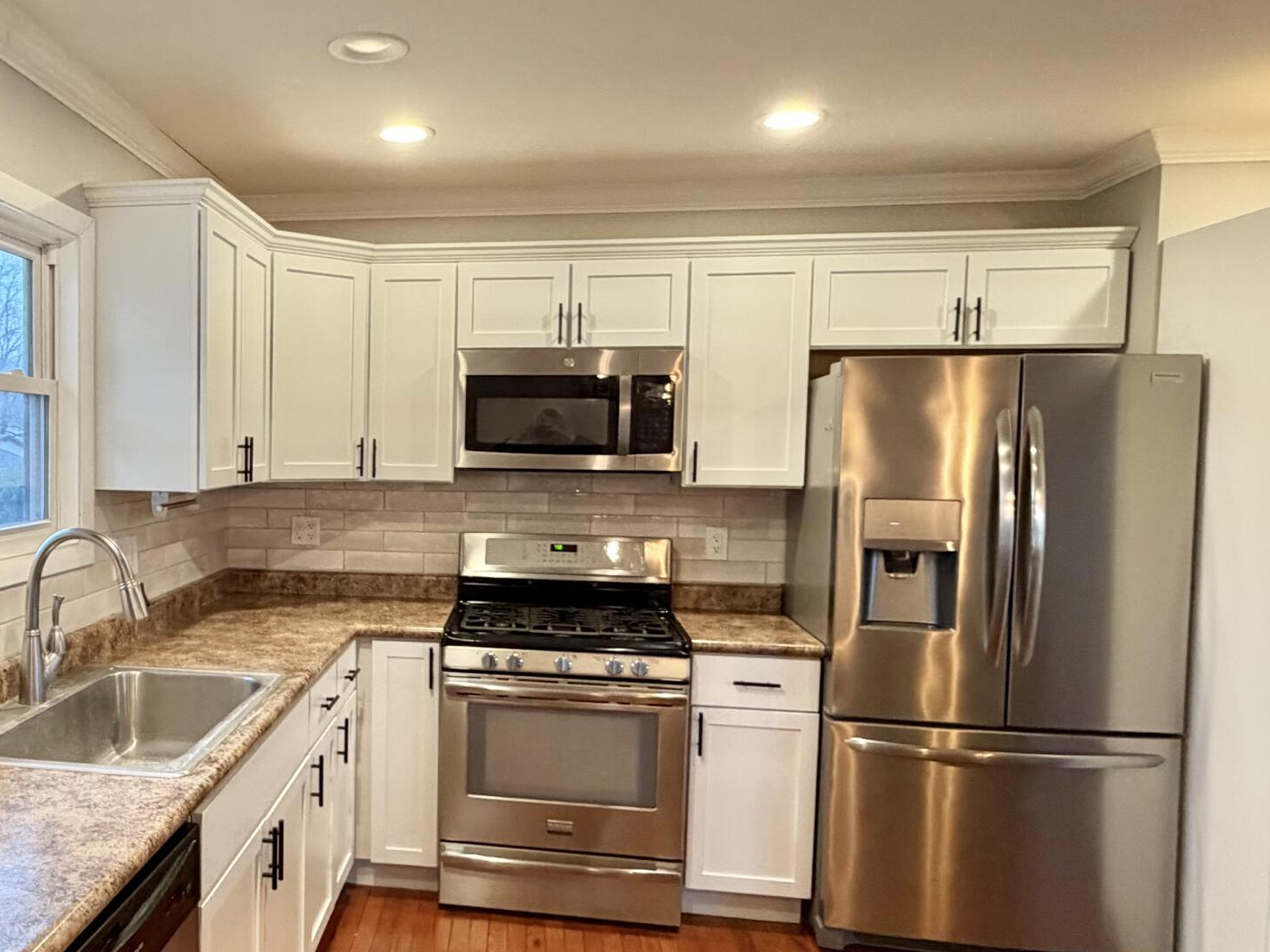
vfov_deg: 48.2
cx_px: 338
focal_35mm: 29
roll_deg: -0.5
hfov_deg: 58.8
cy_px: 514
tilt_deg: -4.2
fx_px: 1064
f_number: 2.2
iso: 320
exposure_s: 1/60
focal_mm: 2.22
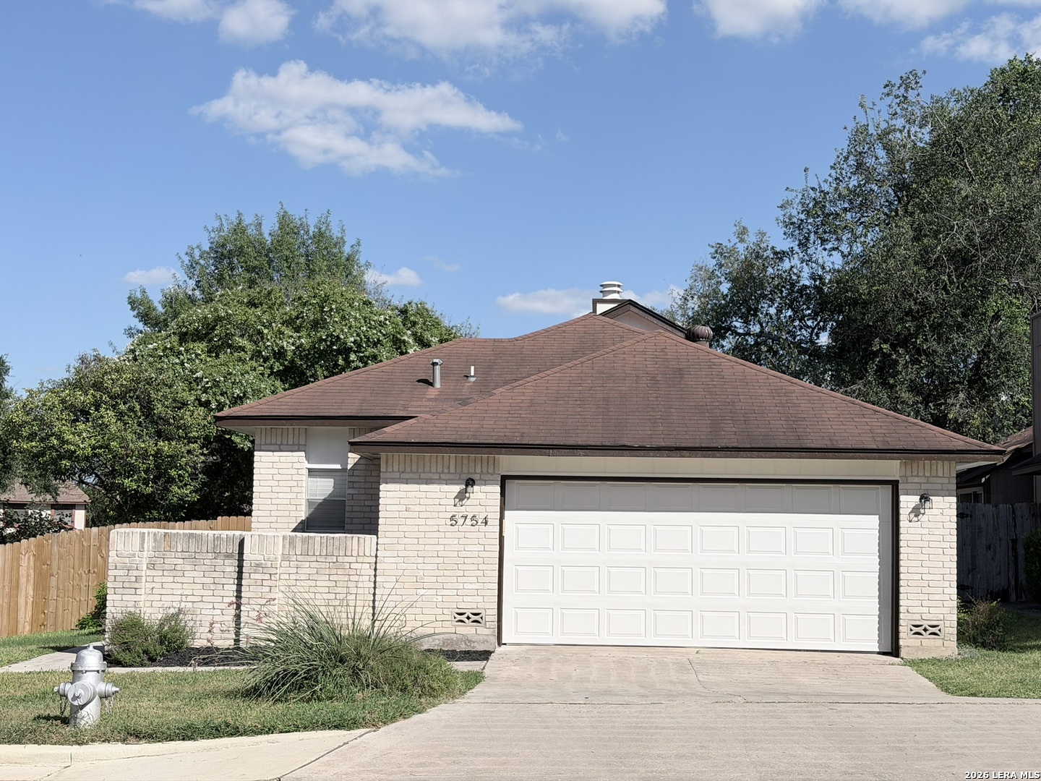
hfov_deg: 39.7
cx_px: 520
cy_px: 390
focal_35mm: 48
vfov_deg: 30.3
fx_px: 1443
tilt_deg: +6.2
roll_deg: -1.2
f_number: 1.78
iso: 64
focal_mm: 6.76
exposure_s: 1/7143
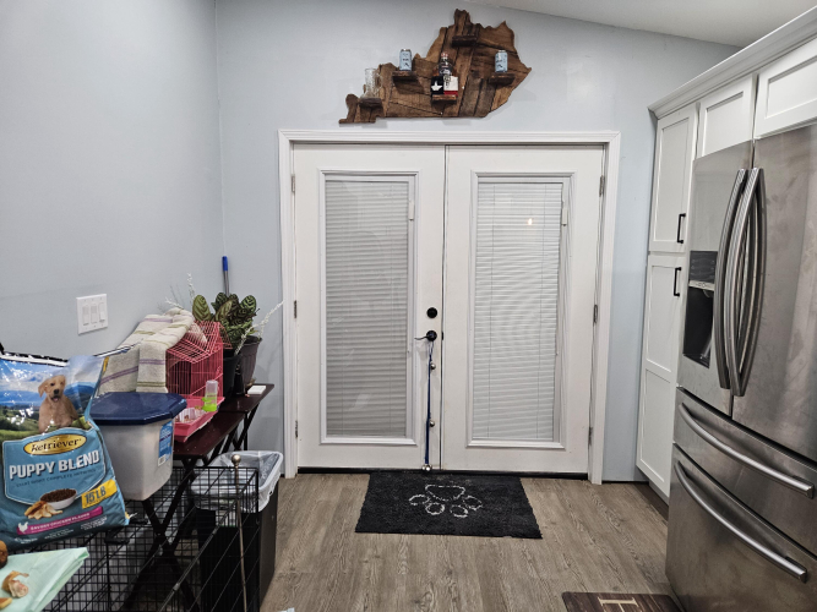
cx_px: 408
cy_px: 306
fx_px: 543
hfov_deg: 73.9
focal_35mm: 23
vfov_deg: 58.9
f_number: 1.8
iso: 250
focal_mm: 5.4
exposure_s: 1/120
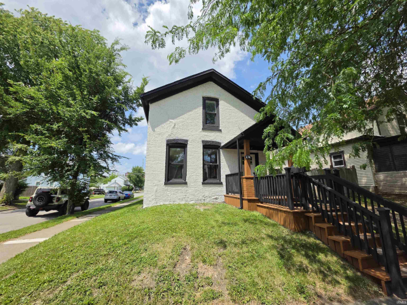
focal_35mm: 13
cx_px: 204
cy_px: 152
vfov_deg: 89.9
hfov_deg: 106.2
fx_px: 153
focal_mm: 2.2
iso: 32
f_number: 1.9
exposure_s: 1/1899
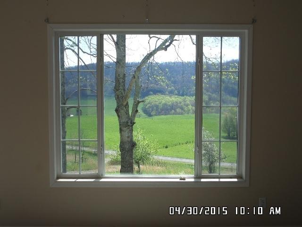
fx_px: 358
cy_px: 114
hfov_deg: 45.8
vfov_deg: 35.1
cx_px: 151
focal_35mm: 41
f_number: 3.6
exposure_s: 1/350
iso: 100
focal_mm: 6.8
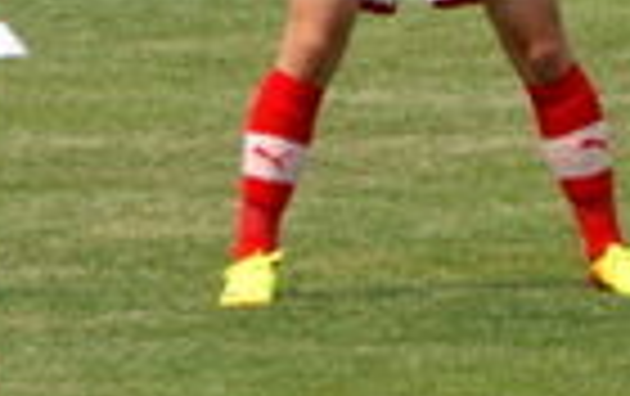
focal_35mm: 1175
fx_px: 20205
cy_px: -151
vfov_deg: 1.1
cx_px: 153
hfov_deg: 1.8
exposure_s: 1/320
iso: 100
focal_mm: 135
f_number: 8
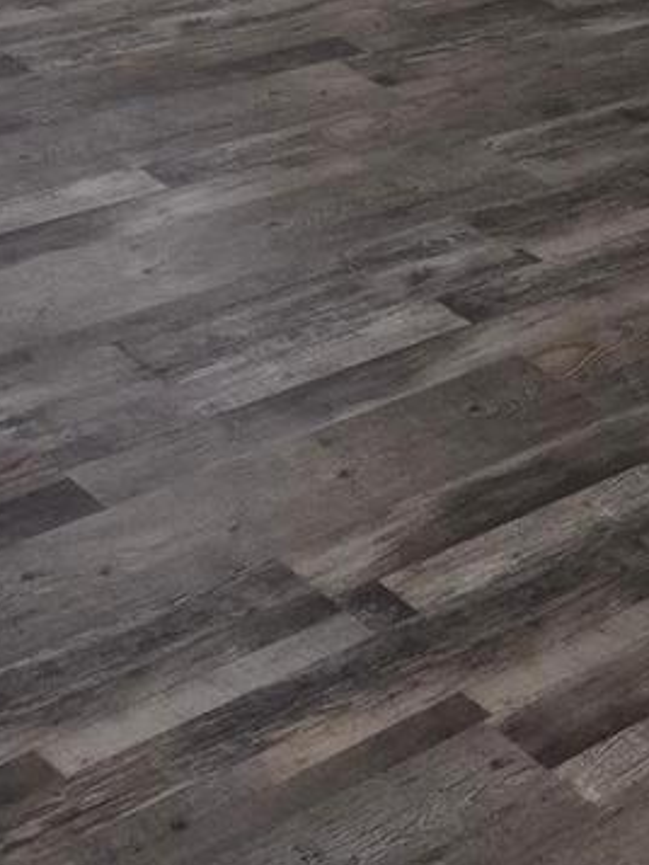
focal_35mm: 99
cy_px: -240
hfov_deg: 14.9
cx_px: 387
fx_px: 2473
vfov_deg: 18.5
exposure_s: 1/120
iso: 800
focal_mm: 5.4
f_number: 1.8
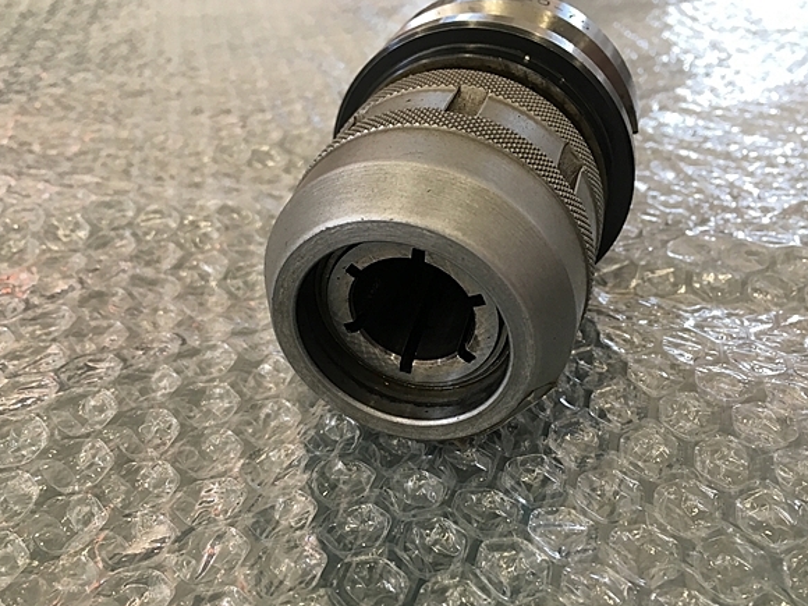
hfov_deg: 56.8
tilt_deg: -32.2
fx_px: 747
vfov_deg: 44.2
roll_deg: +0.3
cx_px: 411
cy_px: 306
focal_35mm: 32
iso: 32
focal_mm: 4.15
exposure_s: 1/30
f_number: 2.2
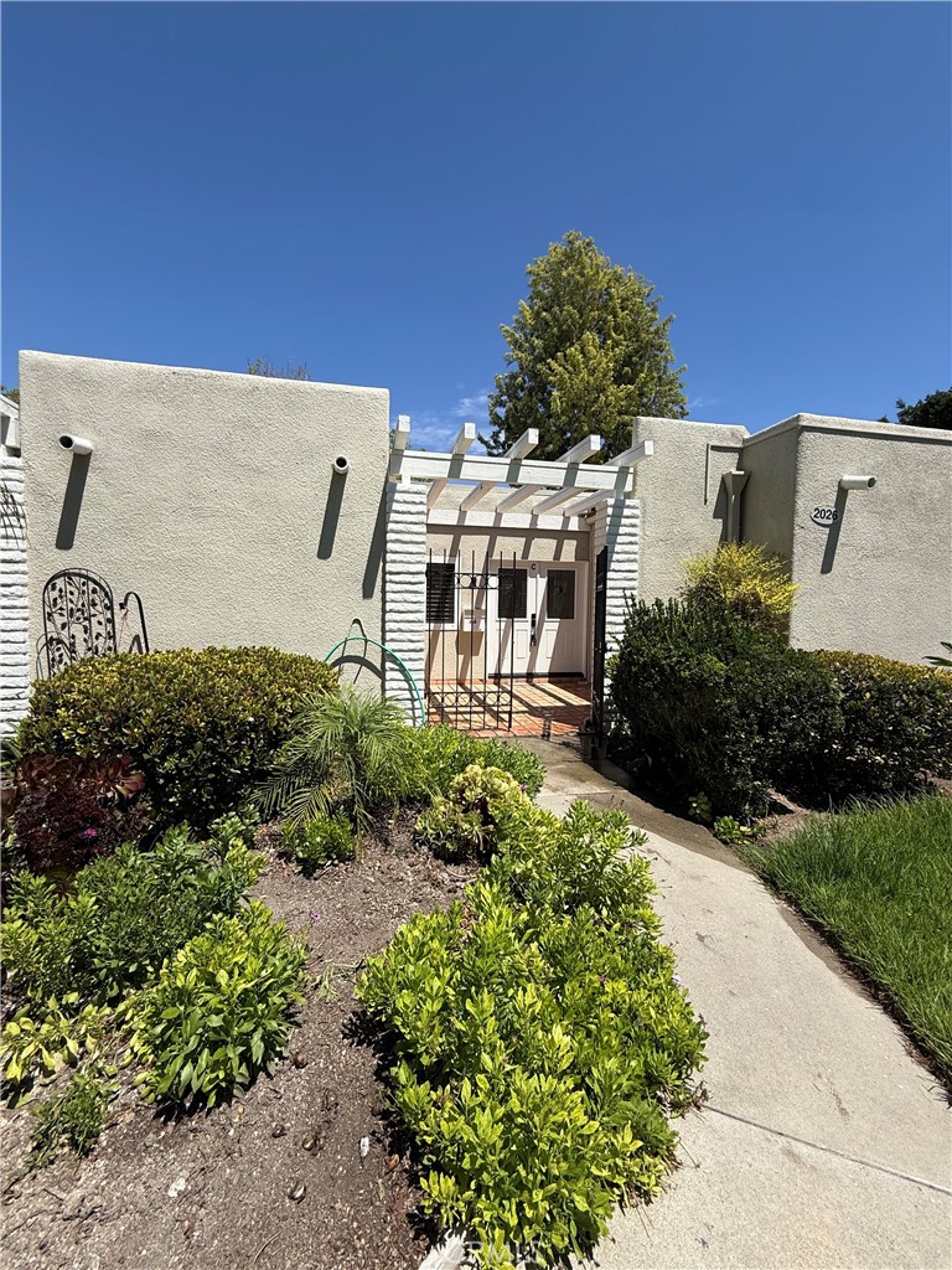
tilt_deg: +0.3
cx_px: 476
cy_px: 635
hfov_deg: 85.7
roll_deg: +1.2
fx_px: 513
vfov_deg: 102.1
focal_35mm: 14
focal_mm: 2.22
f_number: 2.2
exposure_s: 1/2506
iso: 50
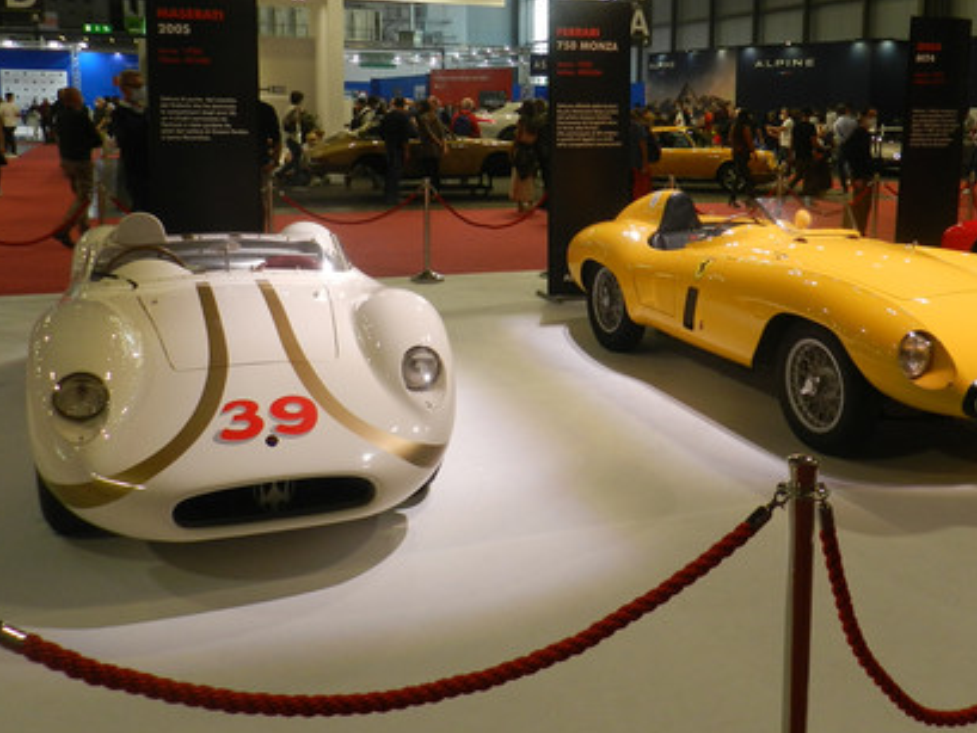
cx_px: 578
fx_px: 1016
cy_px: 244
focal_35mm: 36
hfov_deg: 51.1
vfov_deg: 39.2
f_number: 3.4
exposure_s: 1/60
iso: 160
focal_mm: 4
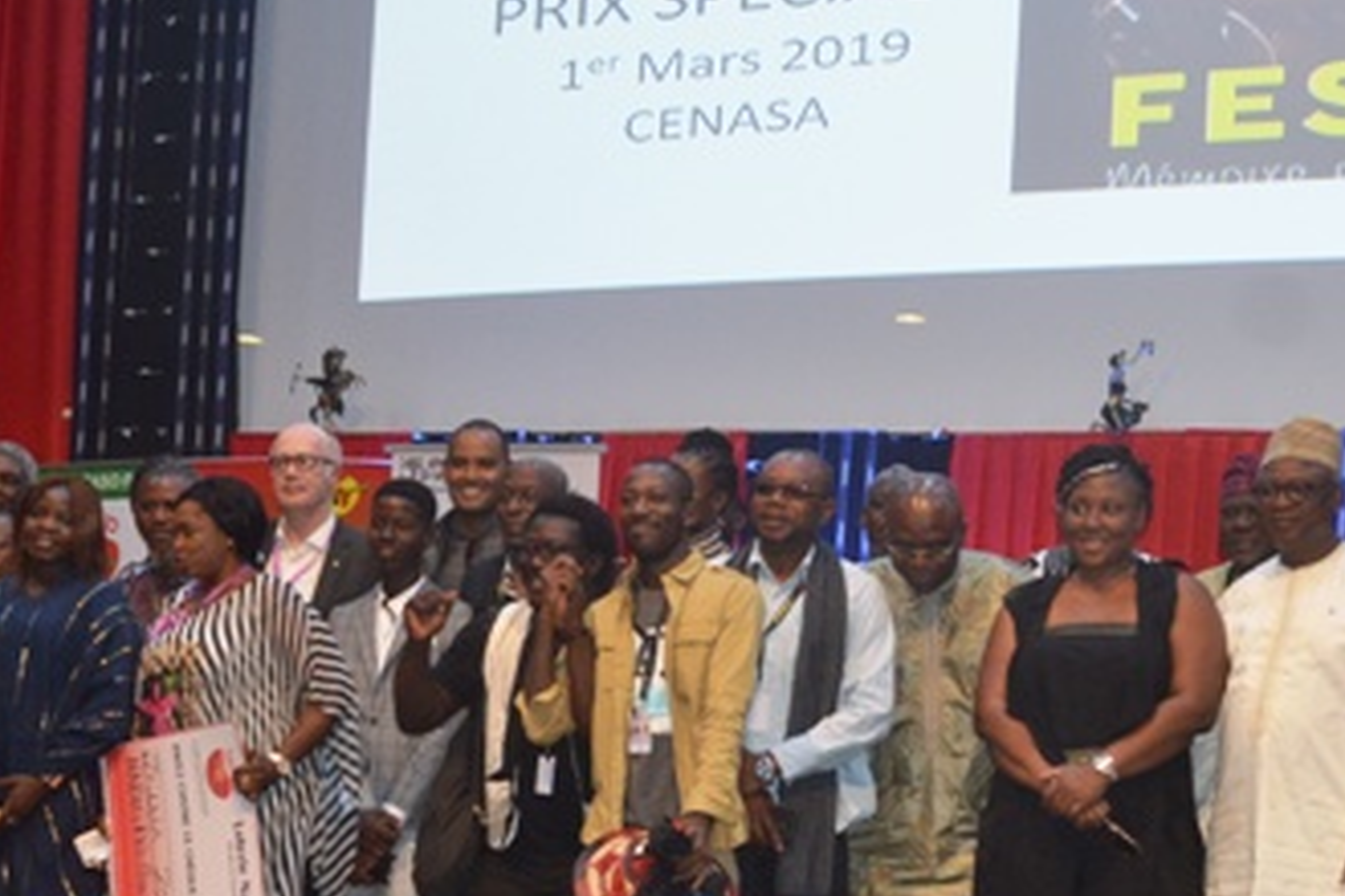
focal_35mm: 64
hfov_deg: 31.4
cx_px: 664
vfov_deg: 21.0
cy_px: 735
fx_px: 2391
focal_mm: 22
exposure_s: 1/60
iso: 800
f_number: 5
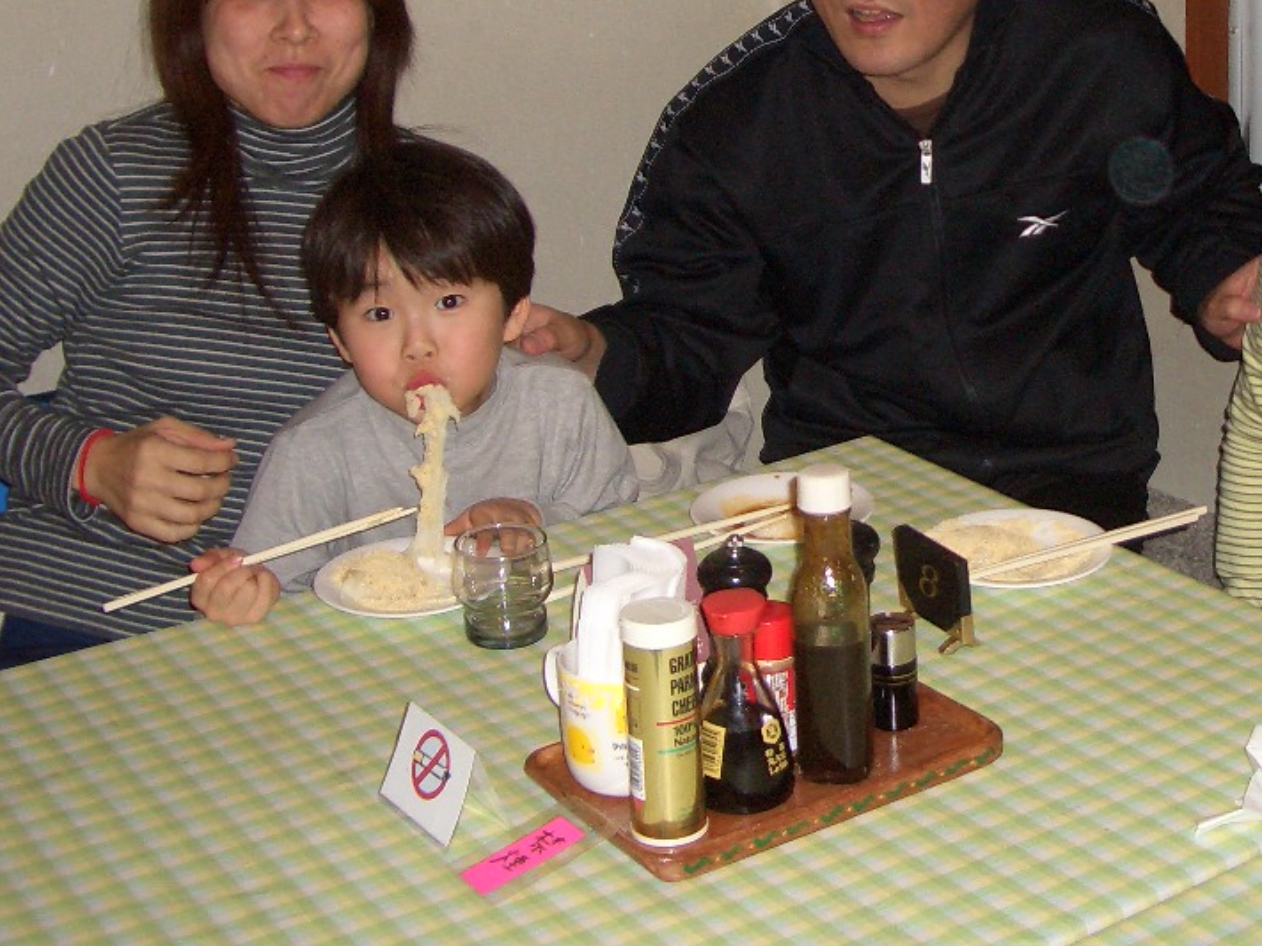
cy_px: 181
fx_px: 2296
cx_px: 973
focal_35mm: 63
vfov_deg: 22.9
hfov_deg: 30.1
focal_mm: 5.8
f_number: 2.6
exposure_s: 1/60
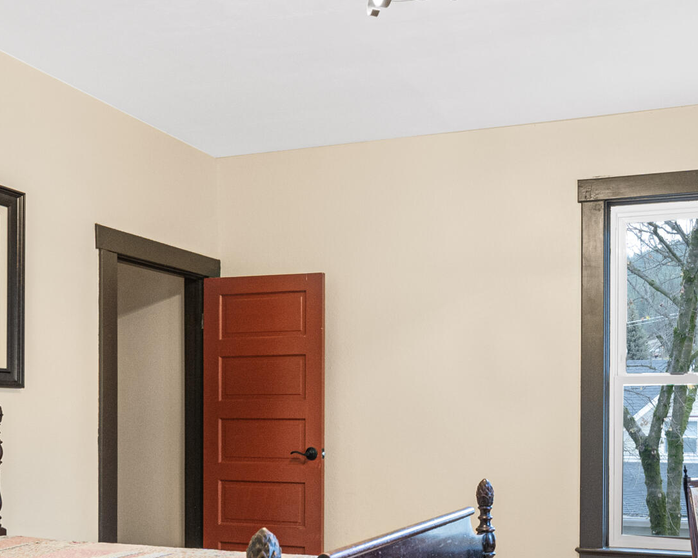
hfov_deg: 46.0
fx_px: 806
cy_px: 441
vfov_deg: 37.0
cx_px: 471
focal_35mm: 39
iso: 1600
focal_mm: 15
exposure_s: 1/10
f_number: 5.6
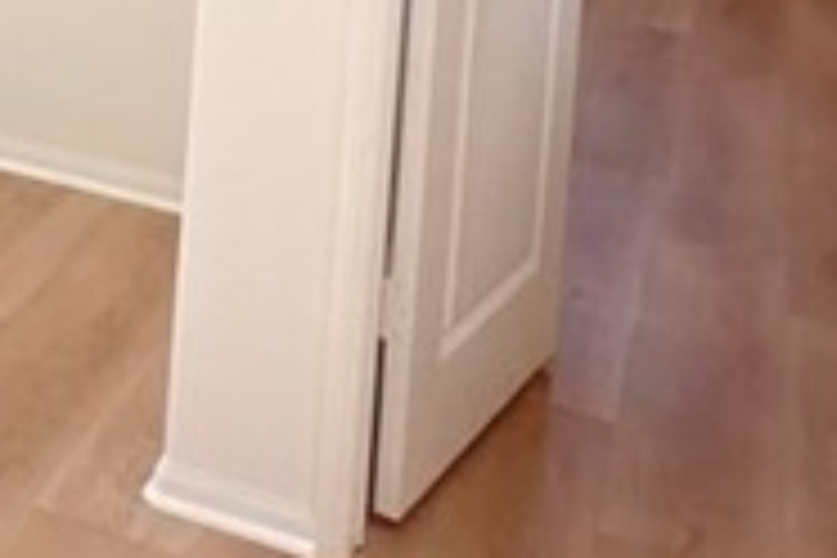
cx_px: -590
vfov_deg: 14.5
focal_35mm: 80
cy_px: -513
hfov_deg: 19.9
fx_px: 1860
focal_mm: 2.22
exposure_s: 1/136
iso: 50
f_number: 2.2
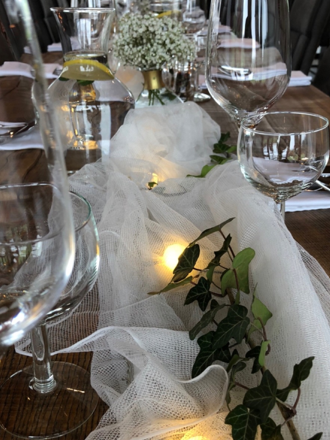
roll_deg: +0.5
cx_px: 165
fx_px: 483
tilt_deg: -29.0
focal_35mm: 38
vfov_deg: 48.7
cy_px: 266
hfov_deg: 37.7
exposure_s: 1/33
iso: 32
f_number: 1.8
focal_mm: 3.99
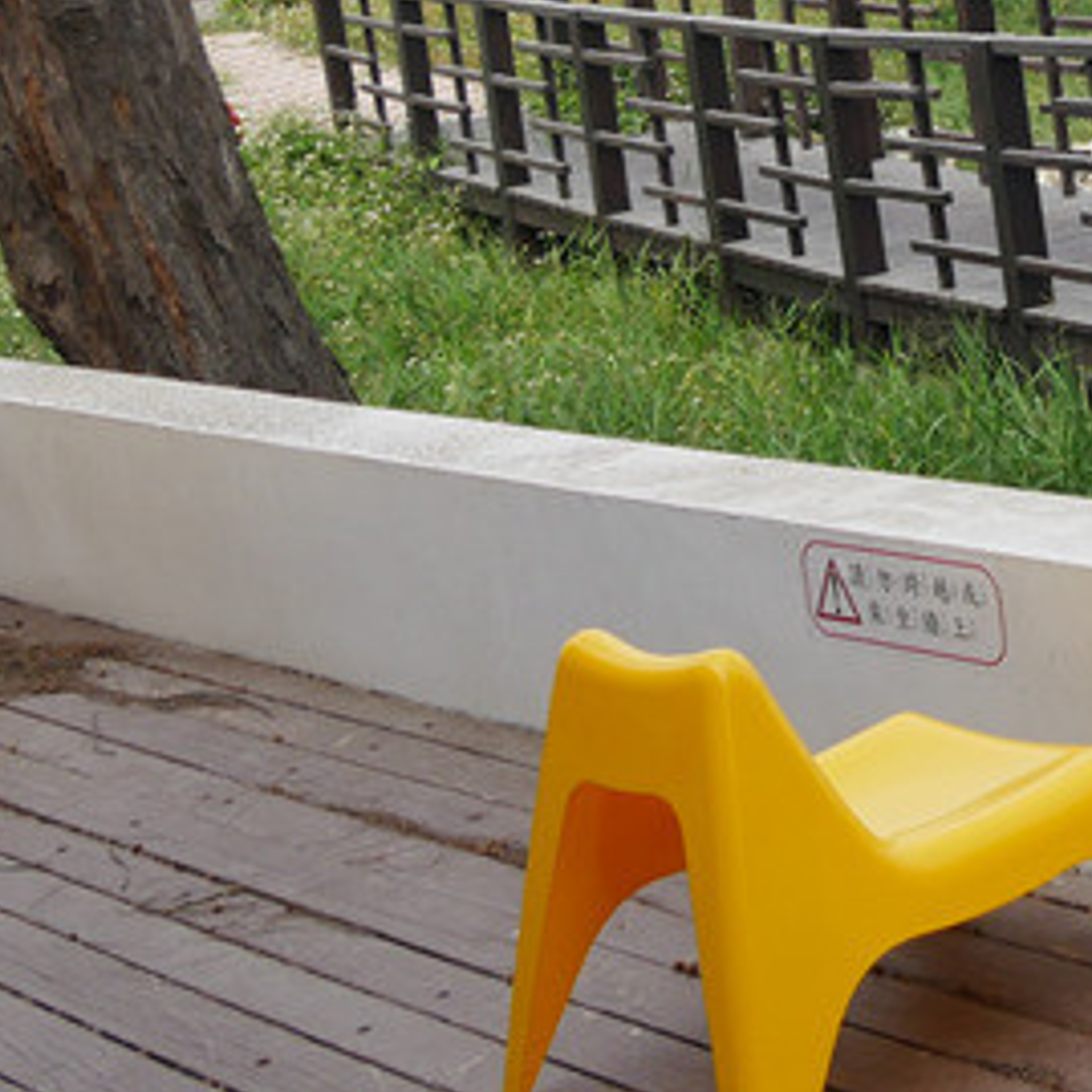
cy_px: -110
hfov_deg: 17.8
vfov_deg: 18.2
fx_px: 3284
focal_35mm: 92
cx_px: 1380
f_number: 6.3
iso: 200
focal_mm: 14
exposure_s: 1/320
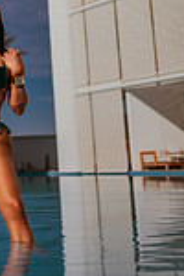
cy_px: -28
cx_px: -70
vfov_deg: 18.7
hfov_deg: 12.5
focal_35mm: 105
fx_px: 805
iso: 50
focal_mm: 35
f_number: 1.8
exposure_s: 1/8000
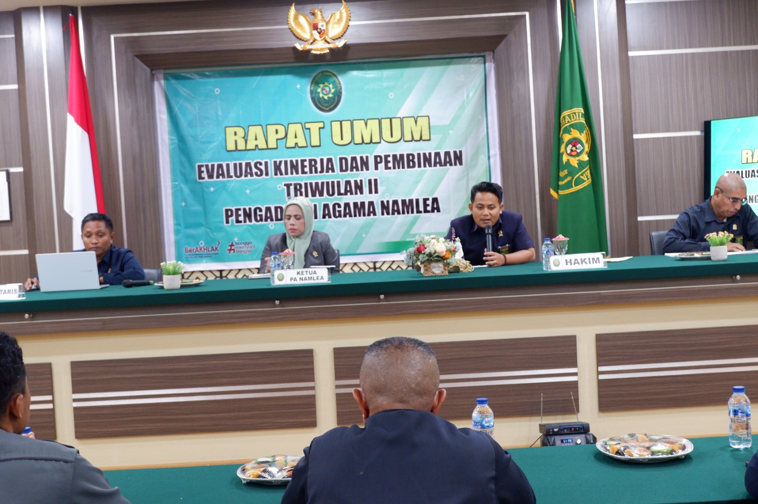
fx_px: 989
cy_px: 252
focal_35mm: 47
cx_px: 379
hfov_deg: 41.9
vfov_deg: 28.6
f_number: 4.7
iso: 2500
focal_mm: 31.4
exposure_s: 1/45
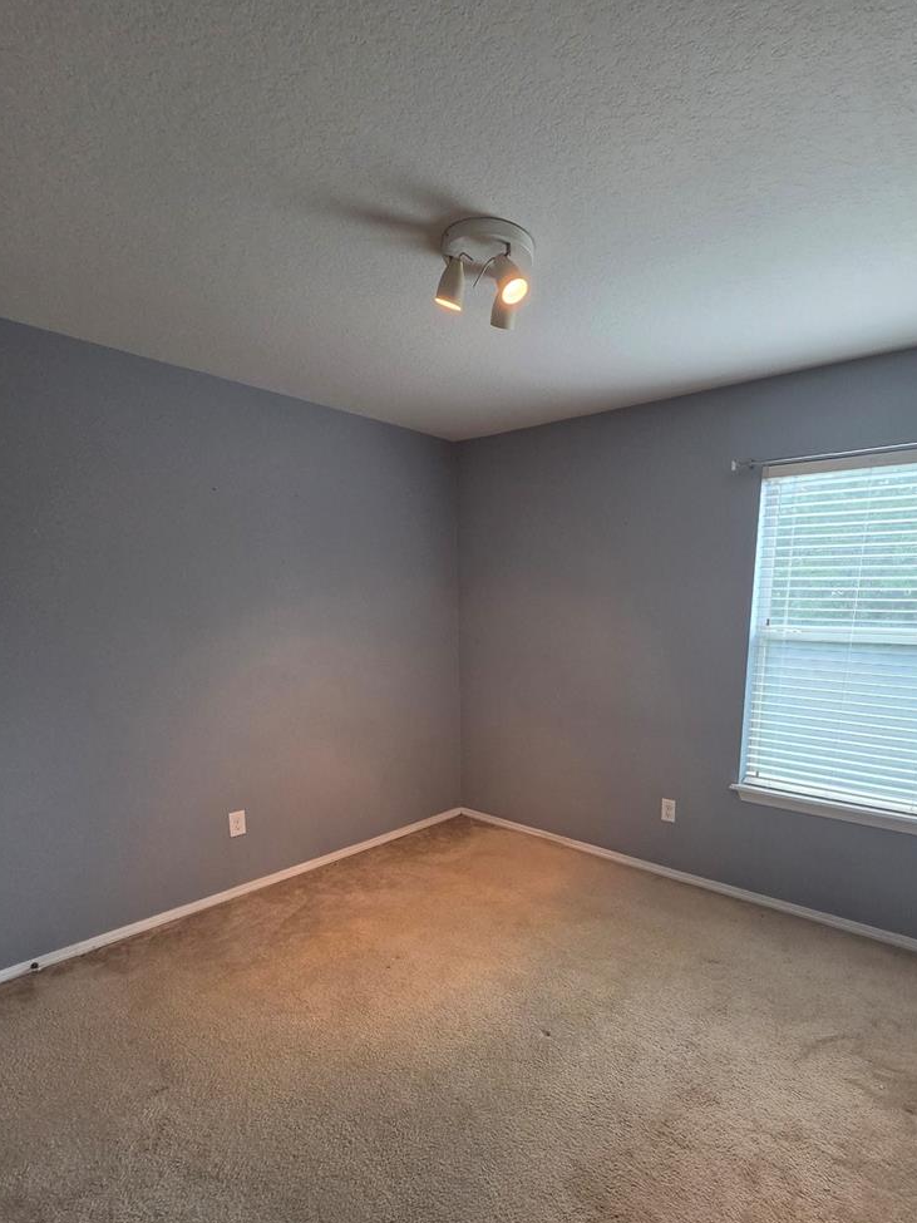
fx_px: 565
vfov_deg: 93.4
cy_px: 728
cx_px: 533
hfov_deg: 77.5
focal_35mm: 16
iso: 320
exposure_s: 1/120
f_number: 2.2
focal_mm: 2.2
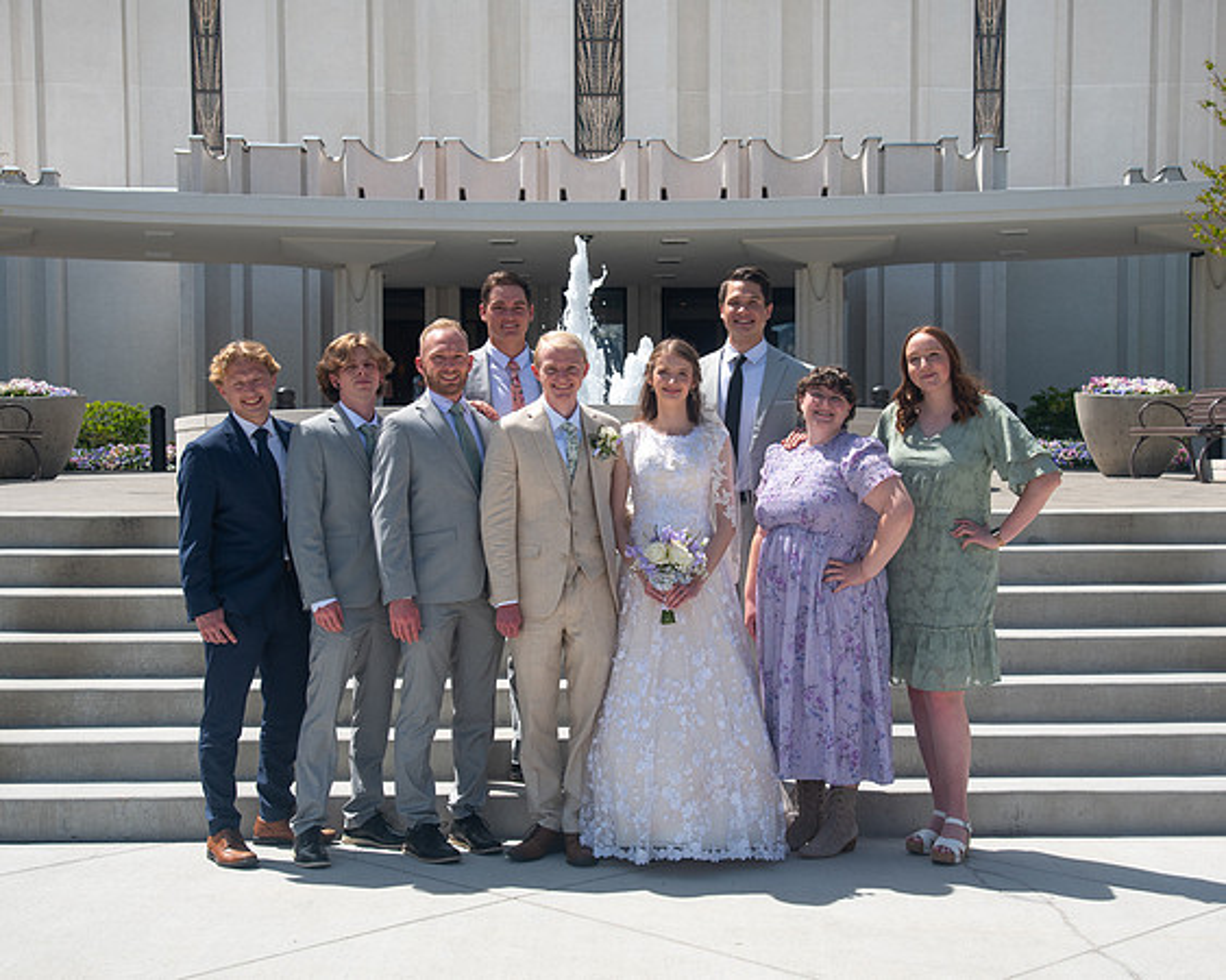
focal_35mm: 54
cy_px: 490
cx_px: 627
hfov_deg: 34.7
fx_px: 1959
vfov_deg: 28.1
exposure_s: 1/250
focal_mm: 48
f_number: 8
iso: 100
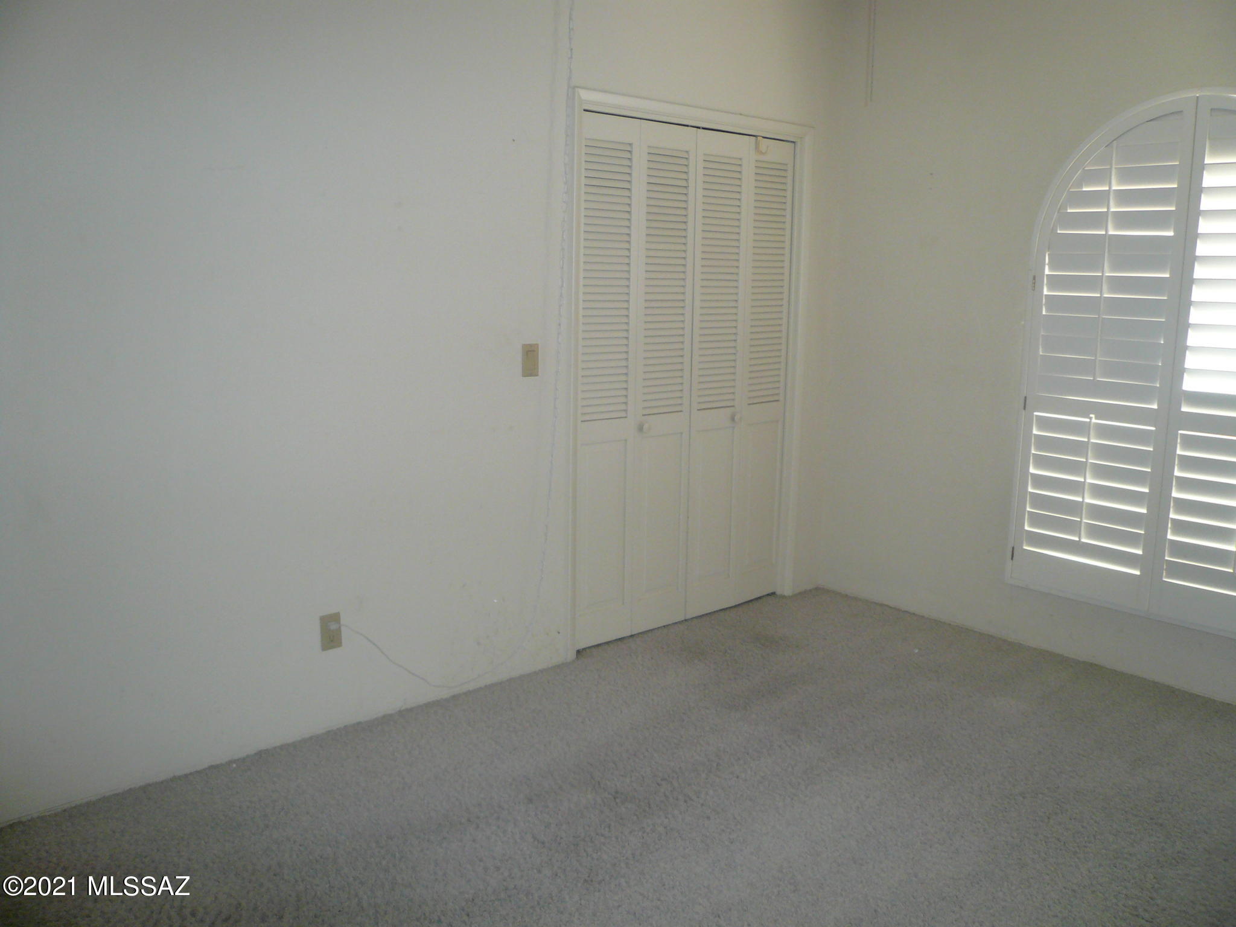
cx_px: 618
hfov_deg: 63.4
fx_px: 1000
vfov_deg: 49.7
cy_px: 464
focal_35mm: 28
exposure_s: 1/30
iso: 125
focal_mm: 4.6
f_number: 2.8
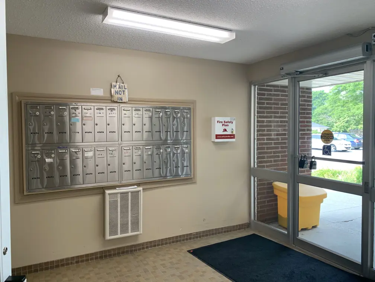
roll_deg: +0.6
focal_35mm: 26
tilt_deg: -1.4
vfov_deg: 53.1
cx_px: 188
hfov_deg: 67.3
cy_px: 141
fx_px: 282
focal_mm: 4.25
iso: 100
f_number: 1.8
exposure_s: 1/120
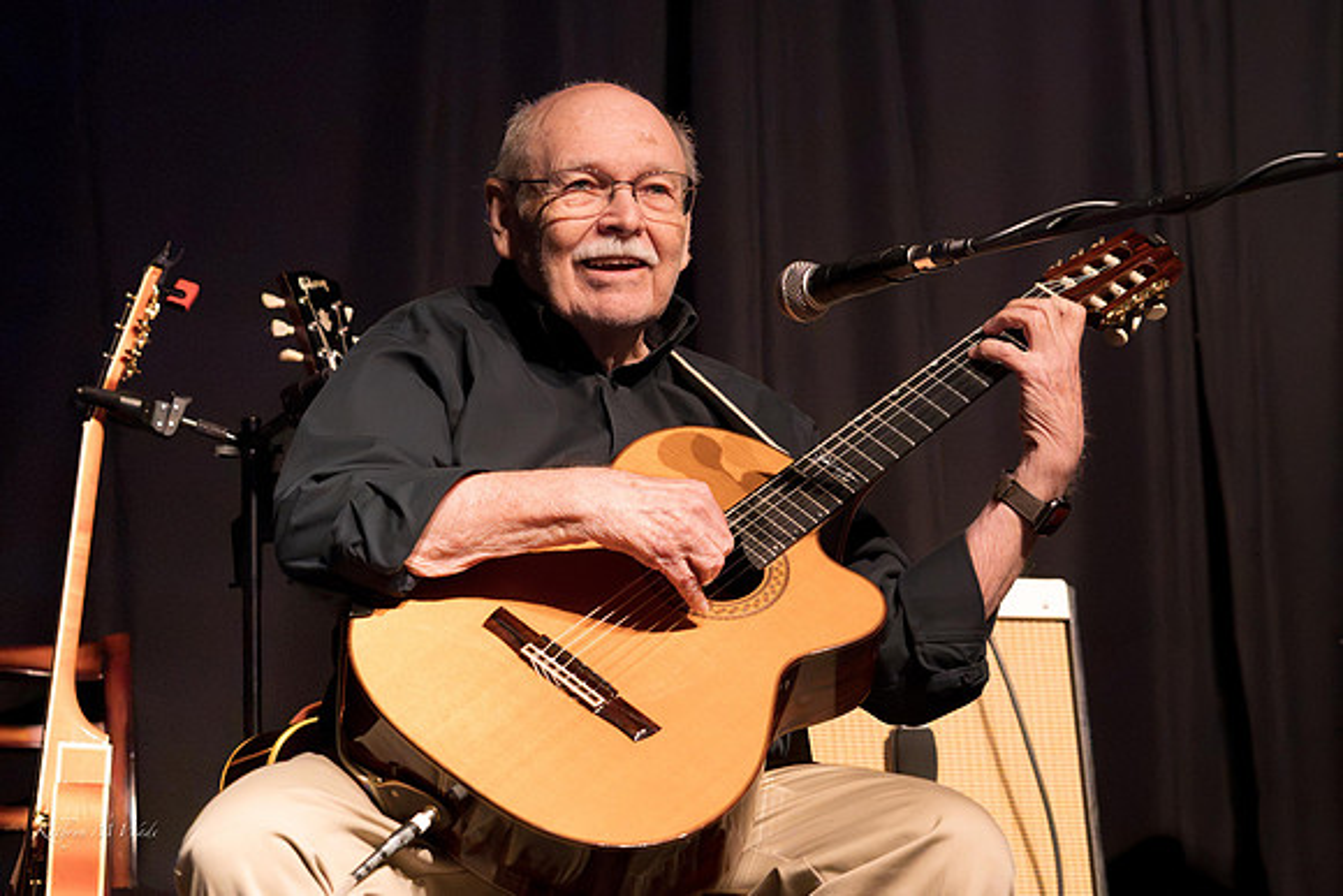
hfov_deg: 17.7
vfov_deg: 11.9
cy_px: 404
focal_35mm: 115
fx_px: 4307
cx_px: 689
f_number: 6.3
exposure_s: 1/160
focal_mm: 105
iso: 8000
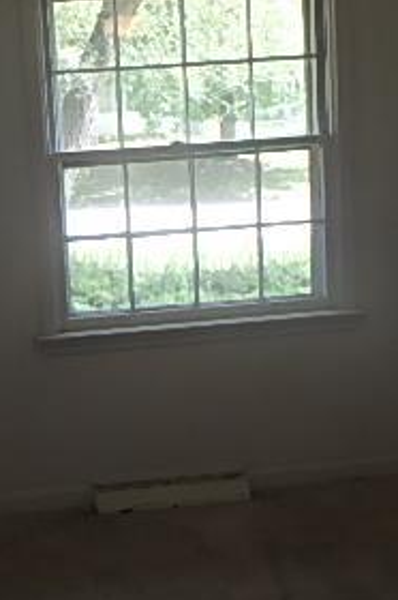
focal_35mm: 50
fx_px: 831
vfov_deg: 39.4
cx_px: 64
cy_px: 234
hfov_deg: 26.3
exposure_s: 1/60
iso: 125
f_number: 3.5
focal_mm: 3.7
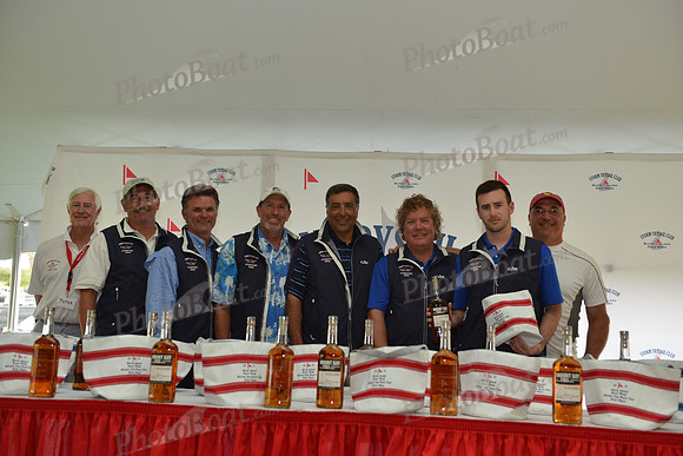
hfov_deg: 44.5
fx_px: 835
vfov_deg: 30.5
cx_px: 342
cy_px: 228
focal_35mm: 44
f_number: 4
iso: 1600
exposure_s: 1/320
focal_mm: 44
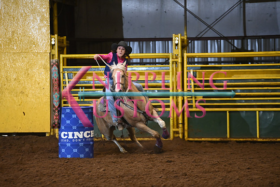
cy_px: 94
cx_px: 140
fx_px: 1556
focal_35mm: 200
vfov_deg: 6.9
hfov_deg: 10.3
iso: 2500
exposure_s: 1/250
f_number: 2.8
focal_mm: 200
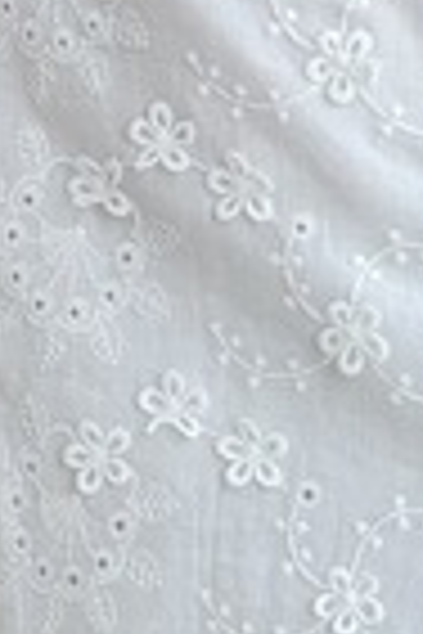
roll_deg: +0.2
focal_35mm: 192
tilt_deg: -7.0
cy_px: 598
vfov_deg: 10.6
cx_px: 378
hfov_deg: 7.1
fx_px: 3384
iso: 80
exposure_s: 1/121
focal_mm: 5.96
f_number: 1.6
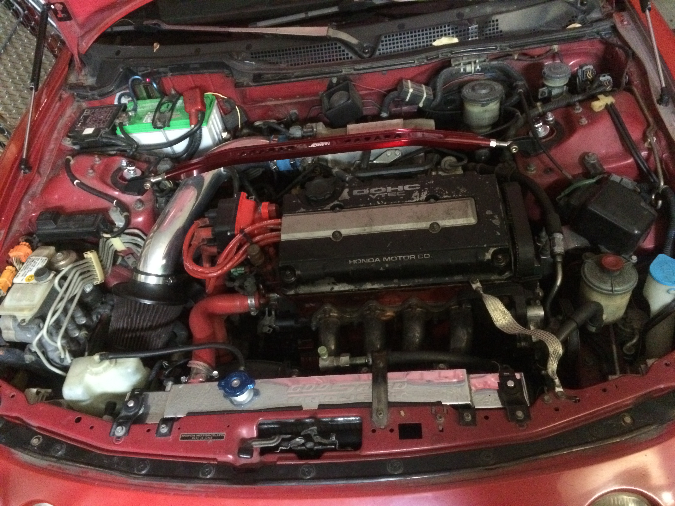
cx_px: 338
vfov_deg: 48.2
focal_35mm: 29
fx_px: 565
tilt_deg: -45.1
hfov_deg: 61.7
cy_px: 253
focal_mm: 4.15
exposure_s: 1/15
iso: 800
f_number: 2.2
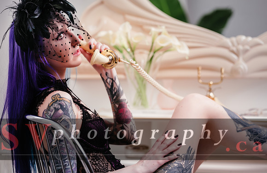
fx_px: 679
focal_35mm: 92
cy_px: 84
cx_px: 134
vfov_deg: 14.5
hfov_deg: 22.2
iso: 100
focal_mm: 110
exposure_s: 1/125
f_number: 3.2
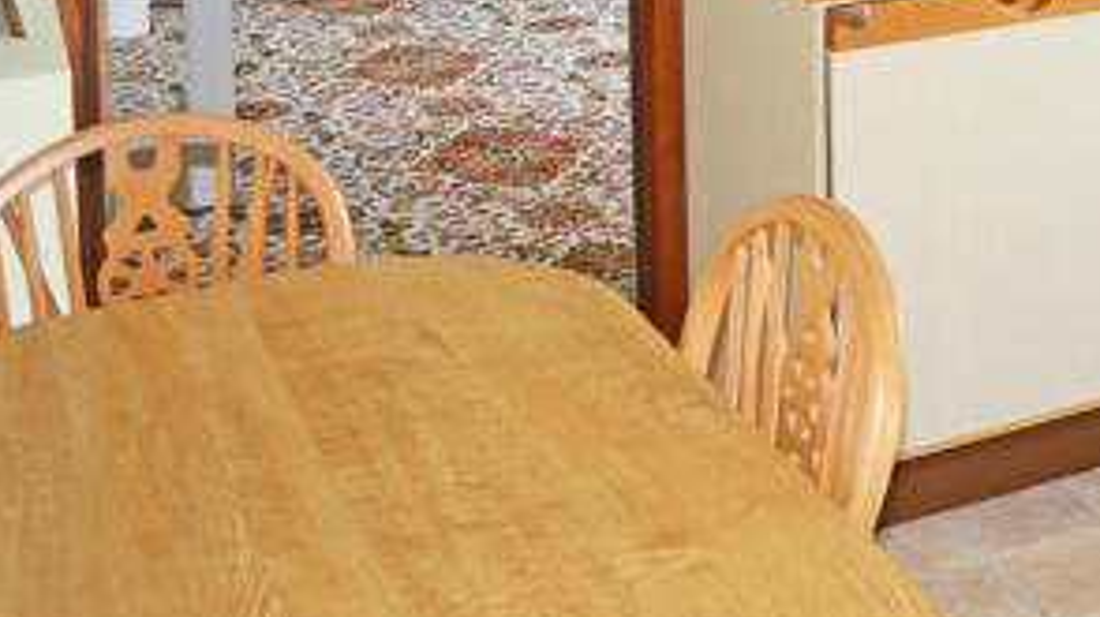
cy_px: -67
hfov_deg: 30.7
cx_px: 1130
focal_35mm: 63
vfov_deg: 18.3
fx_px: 1837
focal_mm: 18
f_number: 3.5
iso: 100
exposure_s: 1/60
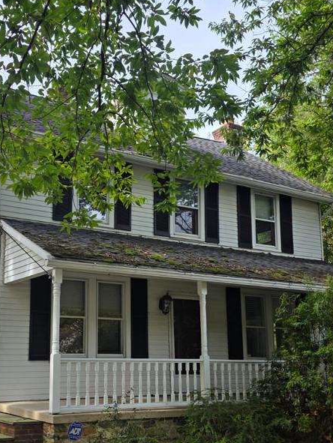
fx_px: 538
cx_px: 113
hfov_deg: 34.1
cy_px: 262
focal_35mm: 42
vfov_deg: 44.6
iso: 80
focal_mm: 6.3
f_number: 1.7
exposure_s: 1/1546
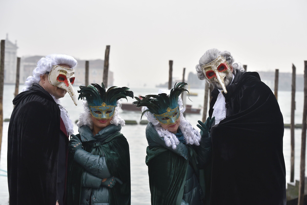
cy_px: 102
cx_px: 154
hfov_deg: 23.6
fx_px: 734
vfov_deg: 15.9
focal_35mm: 86
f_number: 5.6
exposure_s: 1/1250
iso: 1000
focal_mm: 86
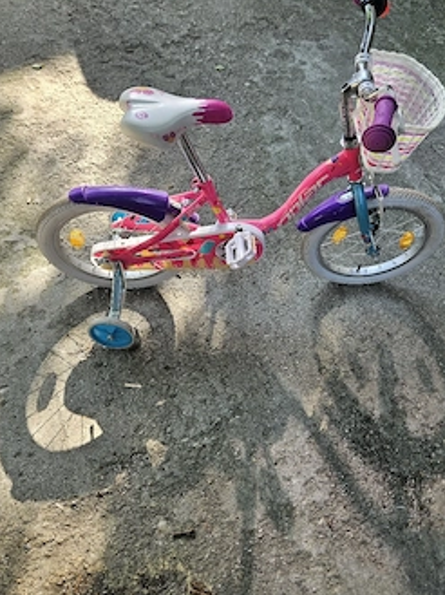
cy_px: 279
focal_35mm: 28
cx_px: 255
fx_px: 481
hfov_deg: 49.5
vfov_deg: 63.4
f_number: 1.8
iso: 32
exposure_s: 1/182
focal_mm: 5.4
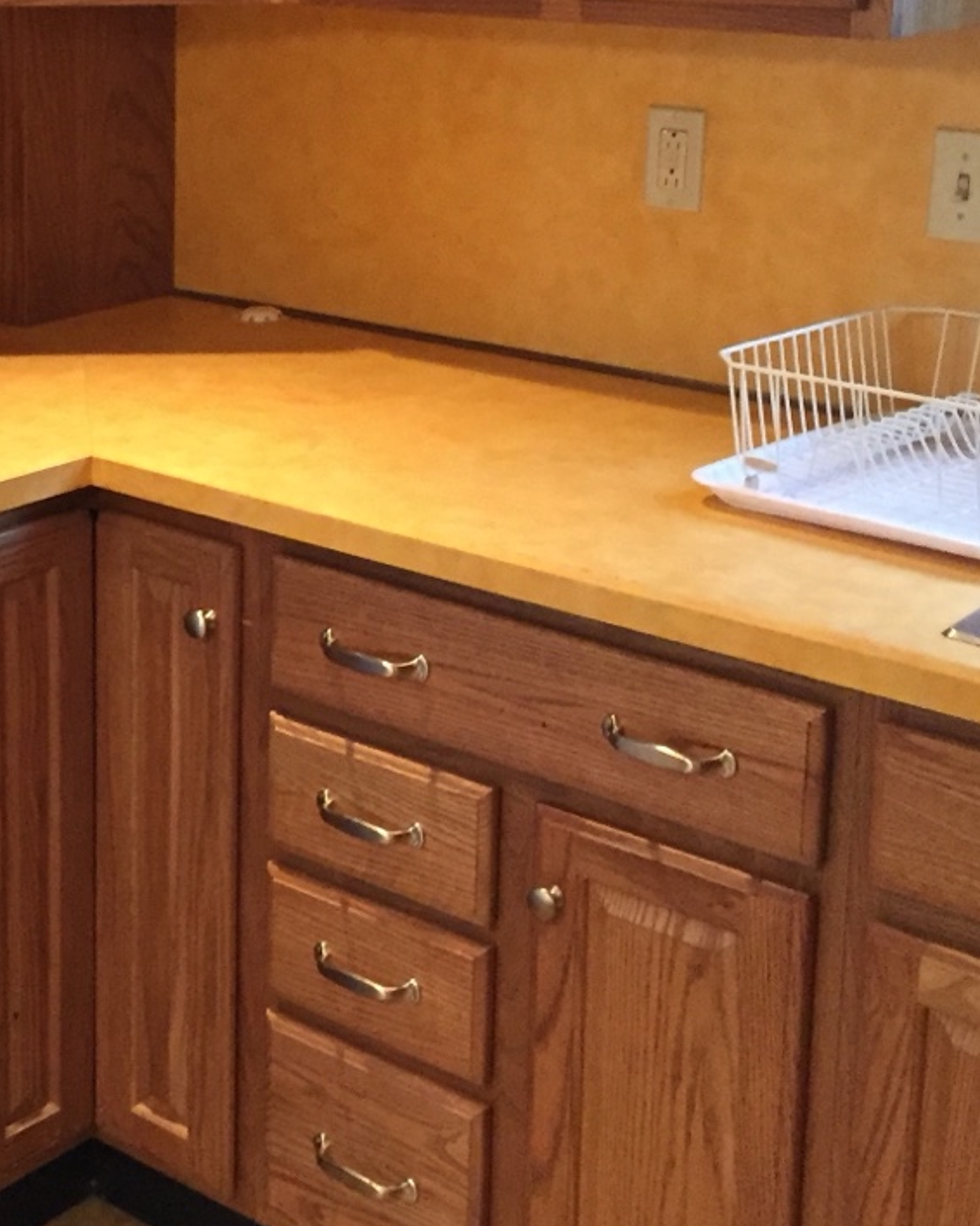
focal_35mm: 64
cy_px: 298
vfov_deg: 29.1
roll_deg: -0.9
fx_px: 2321
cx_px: 3
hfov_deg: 22.9
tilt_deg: -11.9
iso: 250
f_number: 2.2
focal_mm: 4.15
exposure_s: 1/30
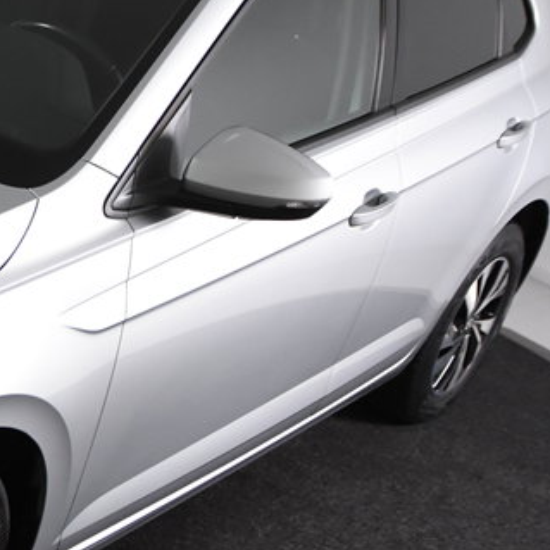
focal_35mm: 90
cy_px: 277
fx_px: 1618
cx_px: -238
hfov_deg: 17.6
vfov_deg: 19.3
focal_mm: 22
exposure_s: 1/60
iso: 1600
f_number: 4
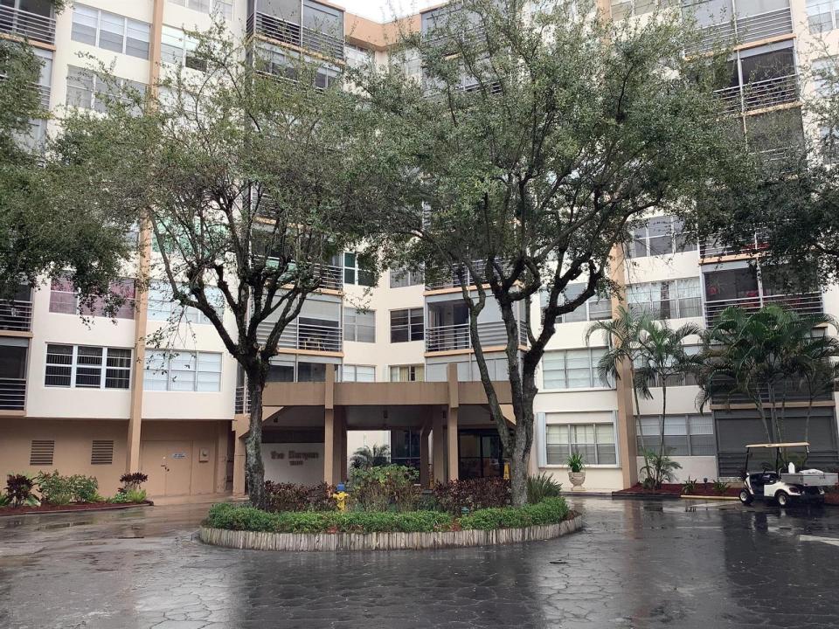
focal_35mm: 31
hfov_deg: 58.4
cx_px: 420
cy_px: 314
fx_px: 751
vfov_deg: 45.4
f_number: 2.4
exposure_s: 1/120
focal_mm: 3.3
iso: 64
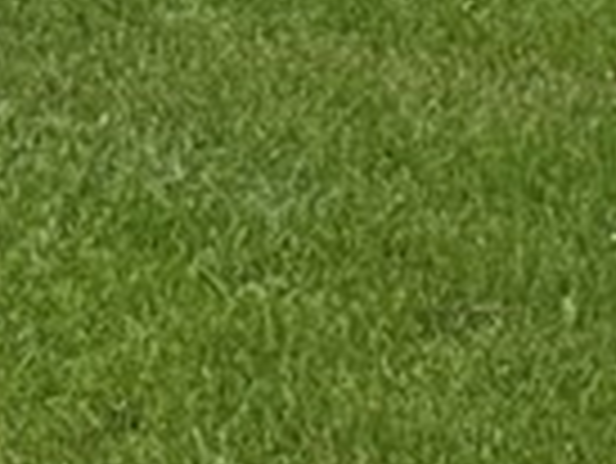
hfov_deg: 5.4
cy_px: -1207
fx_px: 6394
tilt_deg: +4.5
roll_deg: -0.3
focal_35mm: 359
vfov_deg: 3.9
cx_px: -553
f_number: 1.78
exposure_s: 1/2865
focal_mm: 6.76
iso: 64
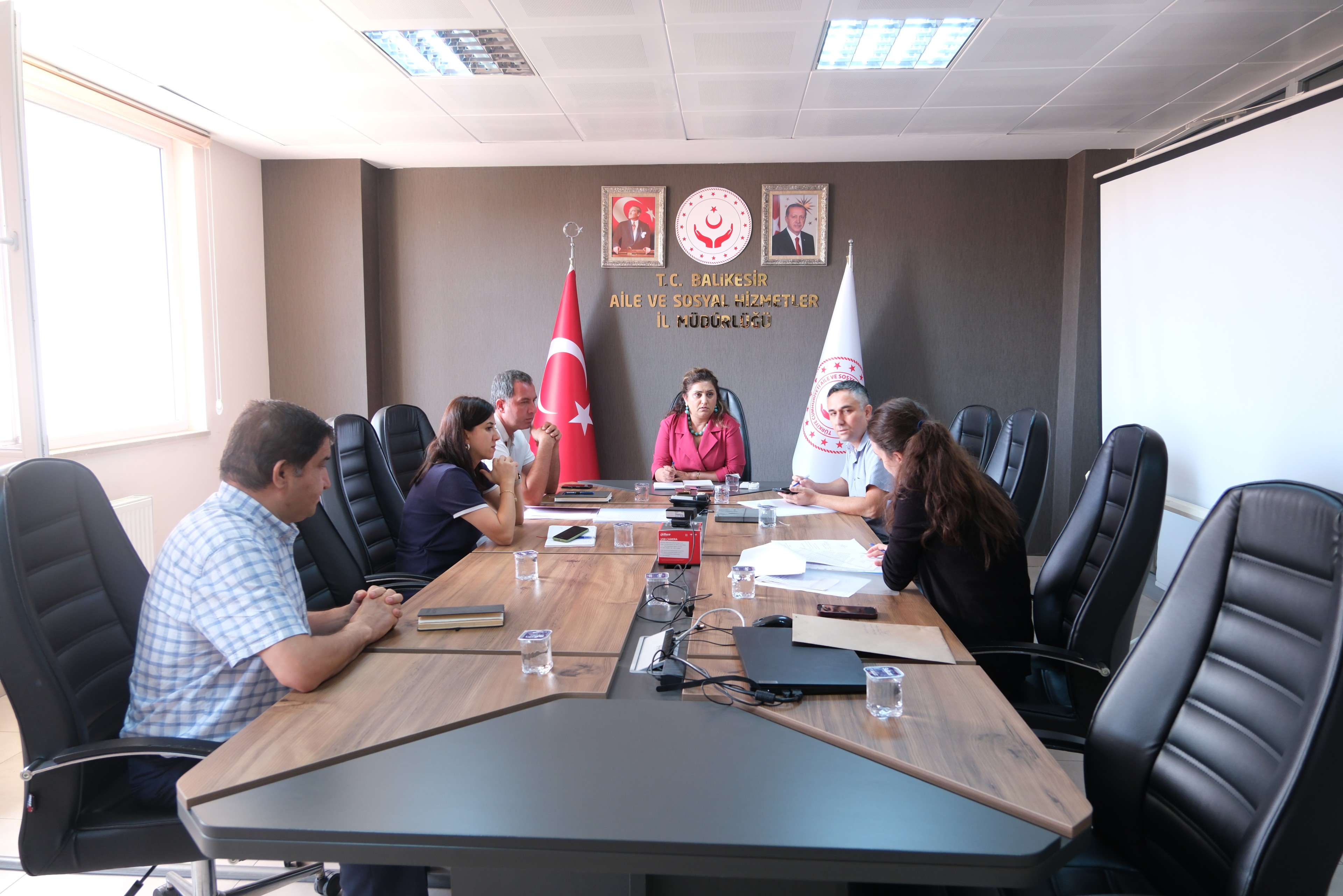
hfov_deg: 73.7
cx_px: 672
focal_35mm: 24
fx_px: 895
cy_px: 448
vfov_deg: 53.1
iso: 500
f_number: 4
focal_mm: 16
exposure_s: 1/20
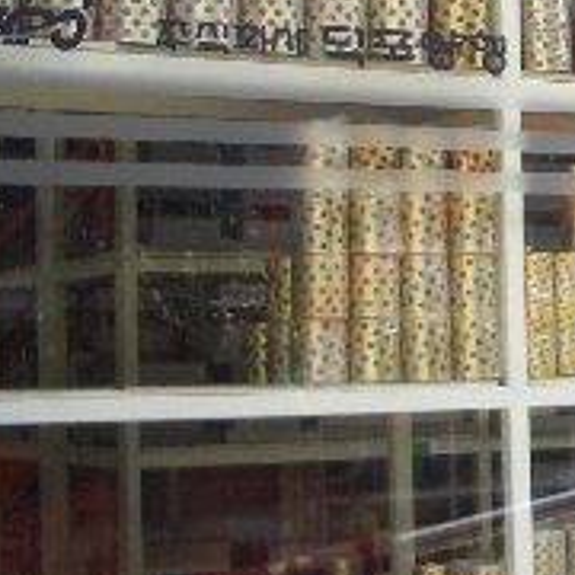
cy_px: 163
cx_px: 882
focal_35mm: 110
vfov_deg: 15.8
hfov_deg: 14.7
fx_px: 2067
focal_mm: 5.8
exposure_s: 1/200
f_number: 2.6
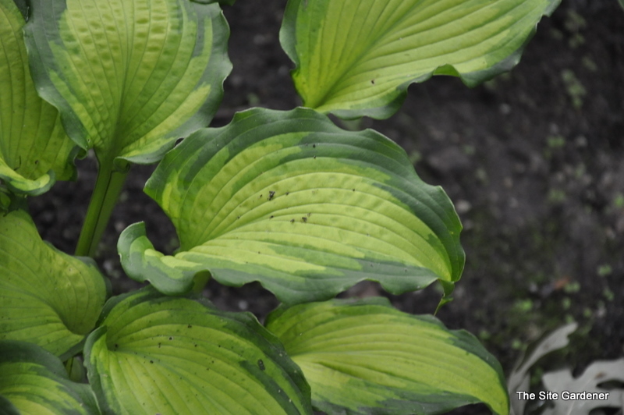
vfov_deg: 8.7
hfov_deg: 13.1
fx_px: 2728
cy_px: 208
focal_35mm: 158
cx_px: 312
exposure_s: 1/125
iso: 1000
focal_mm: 105
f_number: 5.6
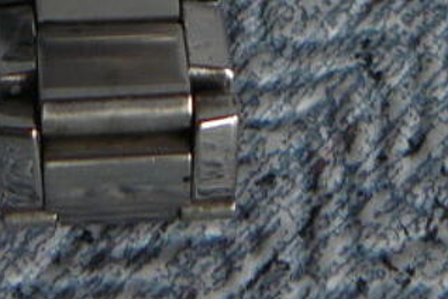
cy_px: -448
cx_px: 241
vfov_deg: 8.0
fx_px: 1954
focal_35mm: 157
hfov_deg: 13.1
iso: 100
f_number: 2.8
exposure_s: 1/40
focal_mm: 6
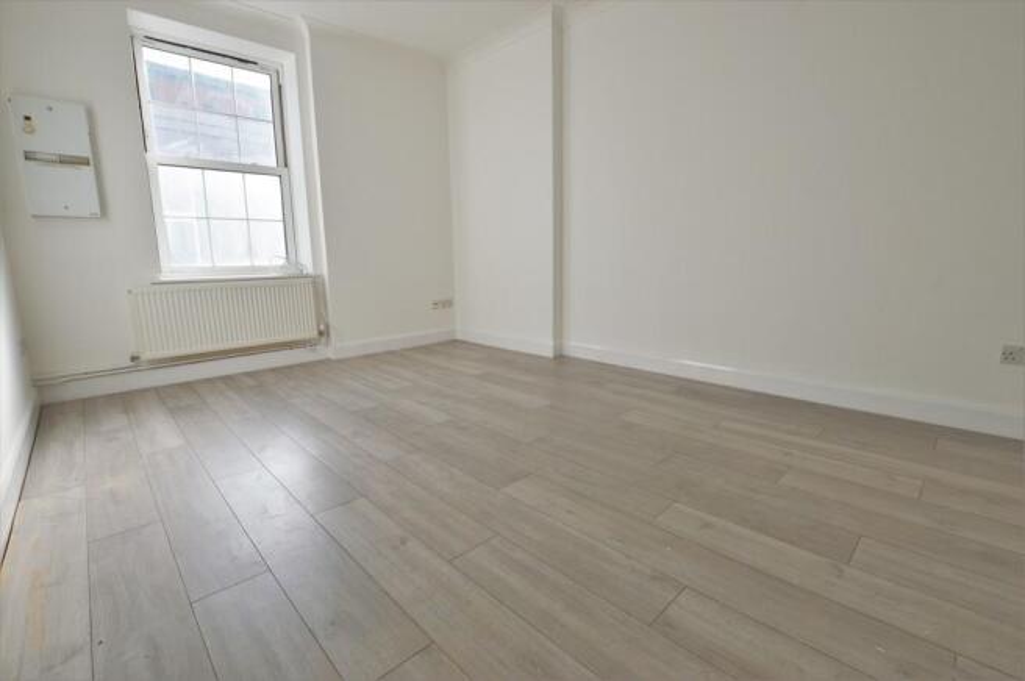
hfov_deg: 100.4
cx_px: 512
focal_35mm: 15
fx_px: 427
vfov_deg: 77.2
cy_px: 340
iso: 100
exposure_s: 1/125
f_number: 6.3
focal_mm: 10
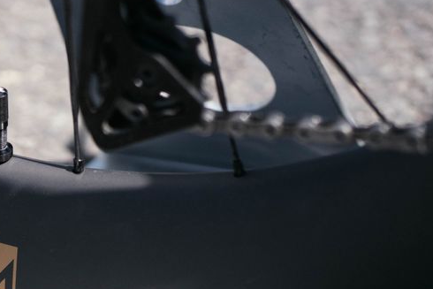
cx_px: -6
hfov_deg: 9.8
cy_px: 228
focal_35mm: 208
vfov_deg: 6.6
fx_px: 2502
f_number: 3.2
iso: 400
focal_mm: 85
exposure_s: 1/4000
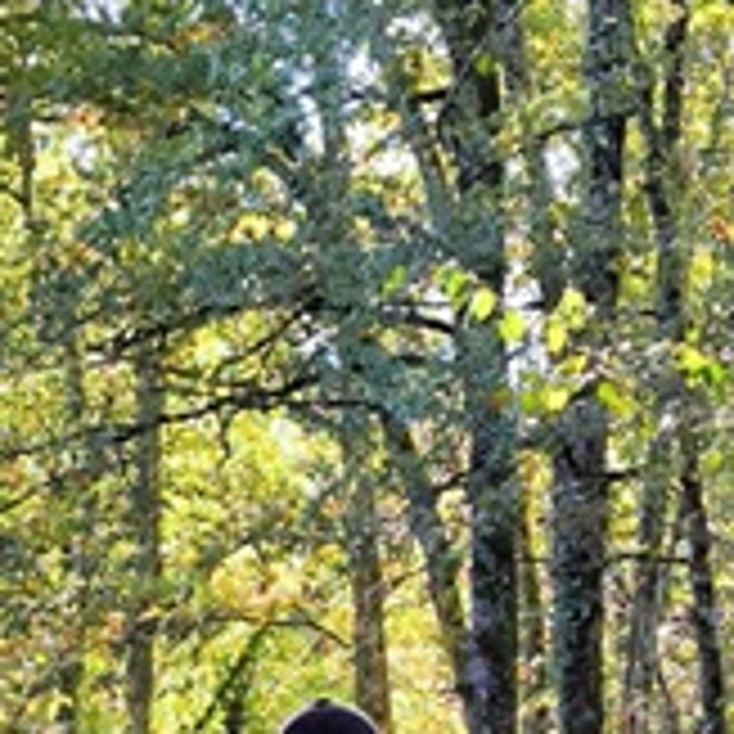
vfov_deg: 10.7
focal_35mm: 159
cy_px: 977
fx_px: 3814
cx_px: 216
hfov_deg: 11.0
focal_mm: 6.92
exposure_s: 1/182
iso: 50
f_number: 1.9
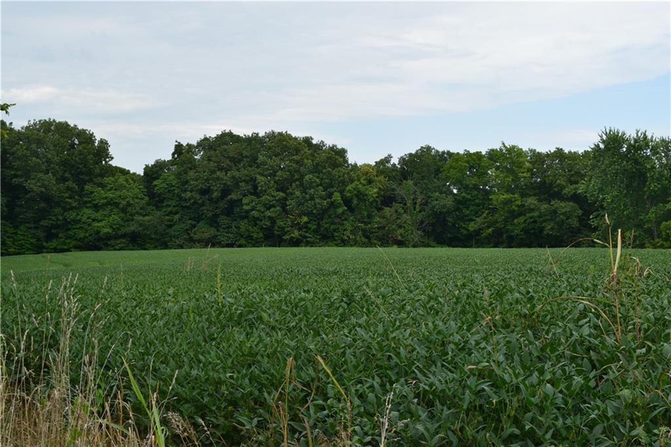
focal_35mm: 52
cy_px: 224
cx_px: 336
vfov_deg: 25.7
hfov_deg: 37.9
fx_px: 978
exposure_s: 1/320
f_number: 11
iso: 400
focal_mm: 35
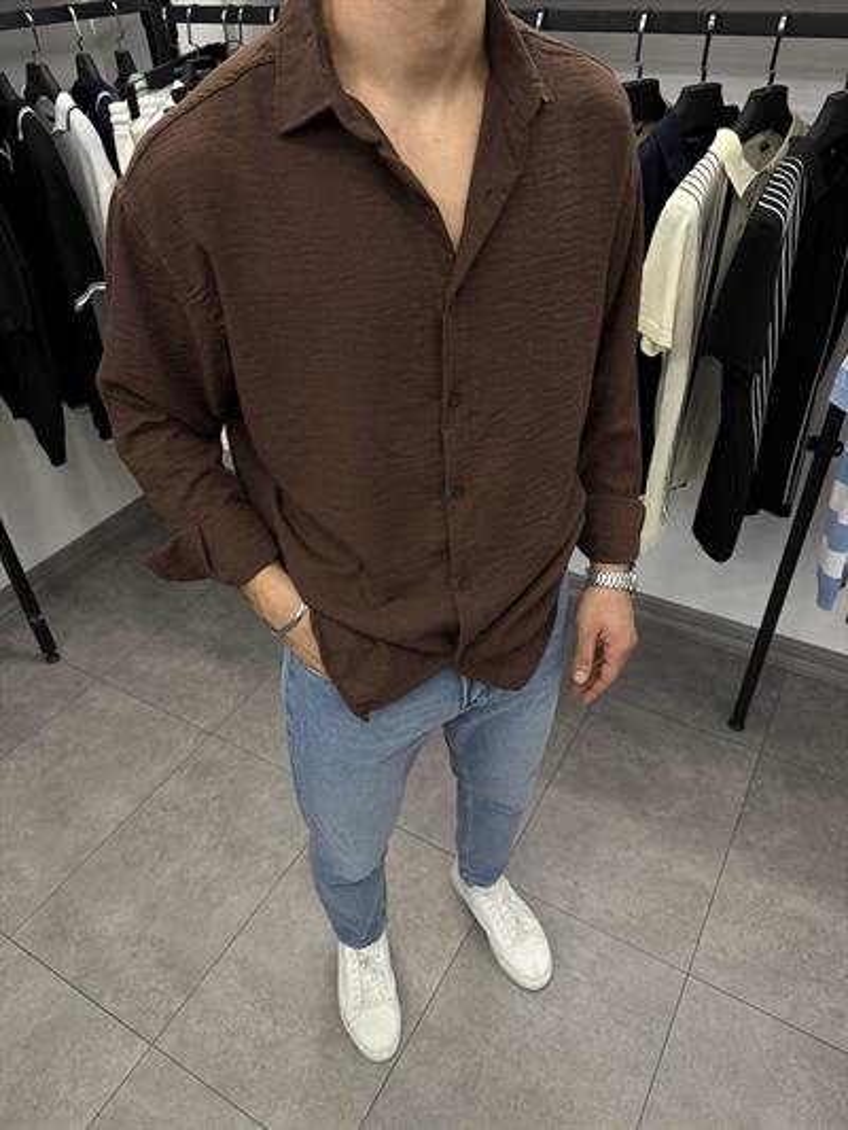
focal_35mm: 24
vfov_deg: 71.6
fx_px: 784
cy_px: 565
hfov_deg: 56.8
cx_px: 424
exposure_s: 1/100
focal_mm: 6.76
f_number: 1.78
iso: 200
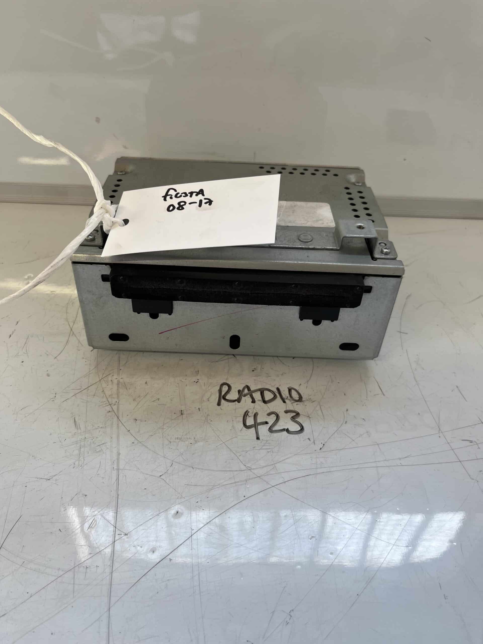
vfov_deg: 67.3
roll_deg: -2.3
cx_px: 242
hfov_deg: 53.1
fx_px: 484
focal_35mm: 26
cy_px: 322
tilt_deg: -39.6
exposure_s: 1/121
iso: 50
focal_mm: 5.1
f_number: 1.6
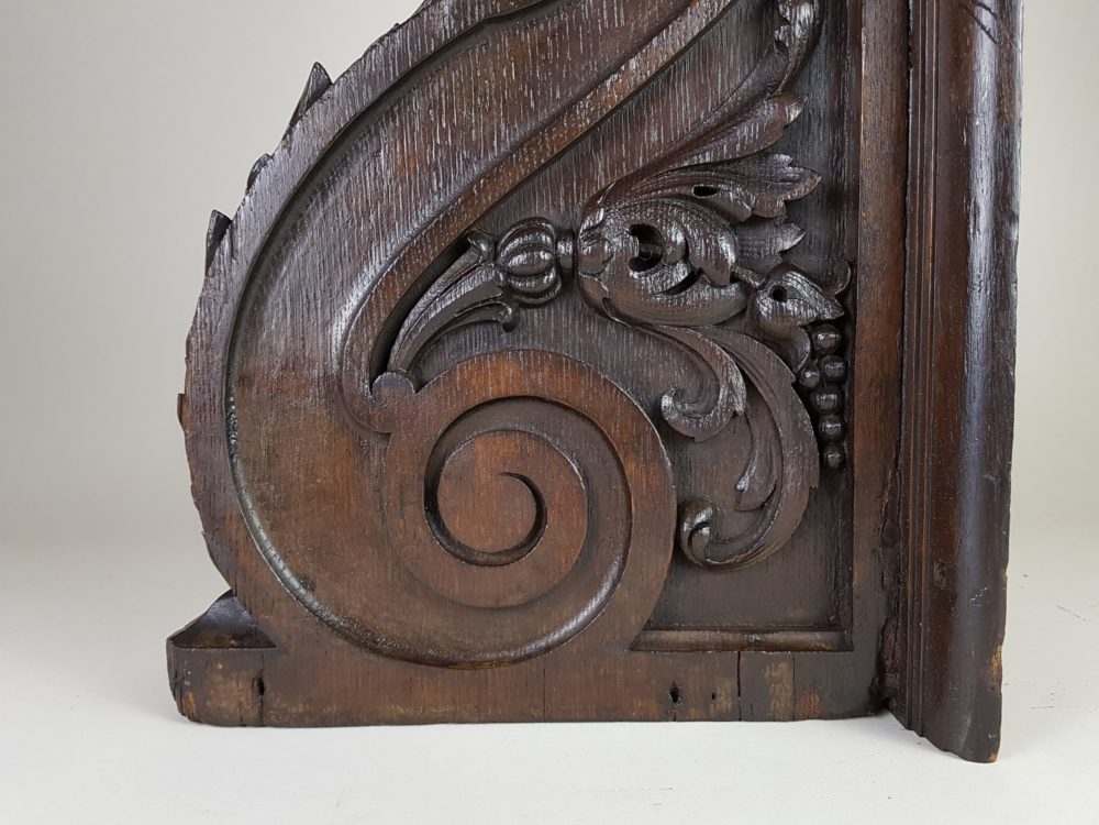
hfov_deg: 67.3
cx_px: 550
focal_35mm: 26
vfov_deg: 53.1
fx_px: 825
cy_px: 412
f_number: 1.7
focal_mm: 4.2
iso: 125
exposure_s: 1/50
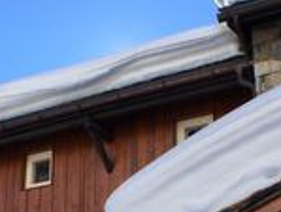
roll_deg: +0.7
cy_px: 248
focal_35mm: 104
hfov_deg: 18.9
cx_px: 122
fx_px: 845
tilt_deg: +12.8
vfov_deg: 13.9
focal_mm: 4.15
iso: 32
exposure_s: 1/1236
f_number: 2.2
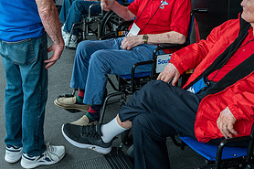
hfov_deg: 39.3
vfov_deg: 26.4
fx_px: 353
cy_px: 32
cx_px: 92
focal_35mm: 50
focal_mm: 24
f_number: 4
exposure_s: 1/80
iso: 200
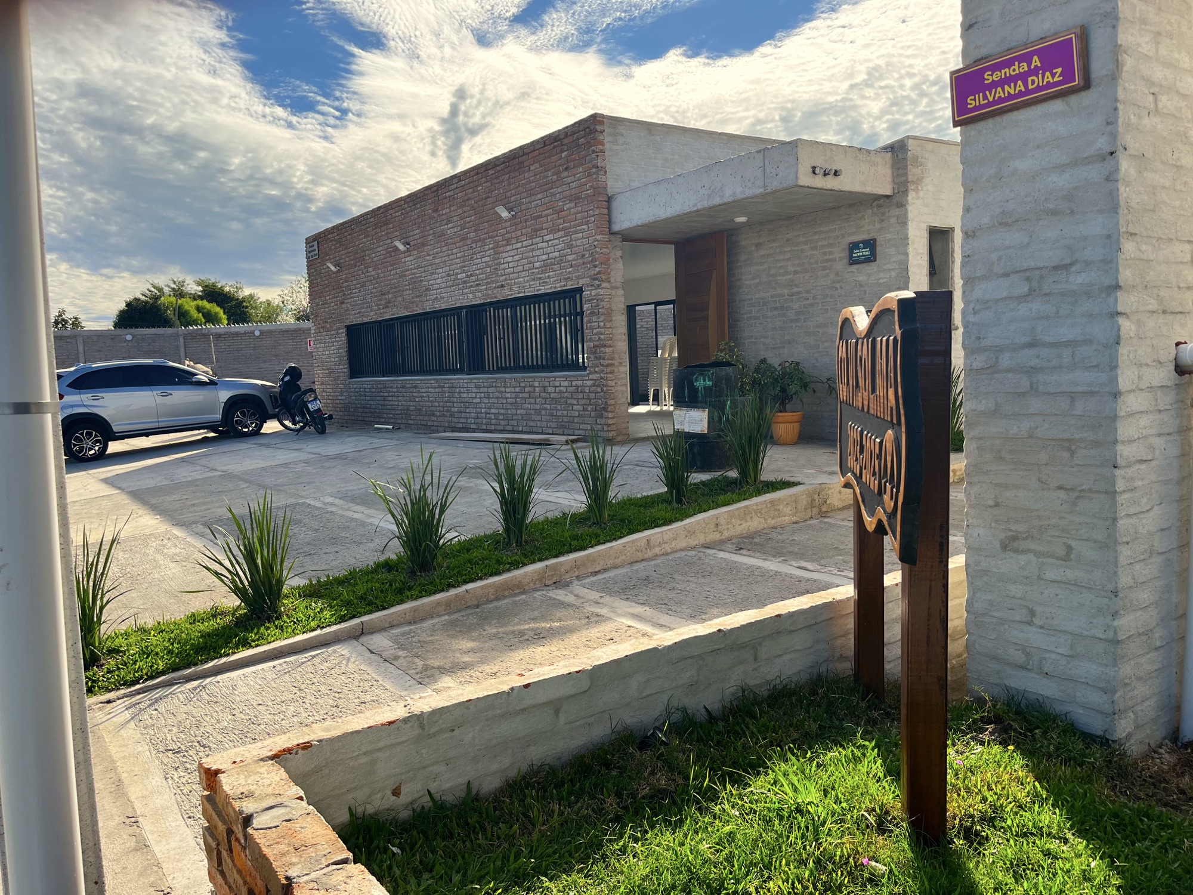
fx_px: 896
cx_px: 596
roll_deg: +2.4
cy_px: 448
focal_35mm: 26
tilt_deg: -6.0
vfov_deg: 53.1
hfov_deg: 67.3
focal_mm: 5.1
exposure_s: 1/2825
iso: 50
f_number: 1.6
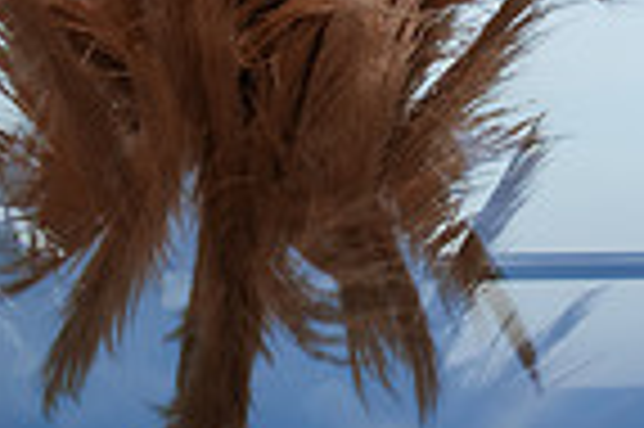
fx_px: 2627
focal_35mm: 147
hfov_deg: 12.6
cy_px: 32
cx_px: 1211
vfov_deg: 9.3
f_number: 1.4
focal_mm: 35
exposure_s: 1/8000
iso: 250
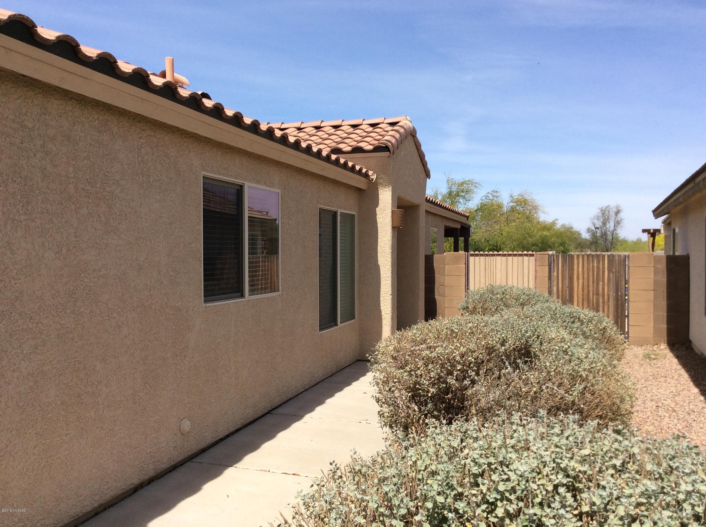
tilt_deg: -1.4
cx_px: 353
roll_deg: -1.8
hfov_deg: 56.9
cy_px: 264
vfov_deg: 44.1
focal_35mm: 32
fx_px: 652
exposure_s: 1/1395
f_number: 2.4
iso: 32
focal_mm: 3.3
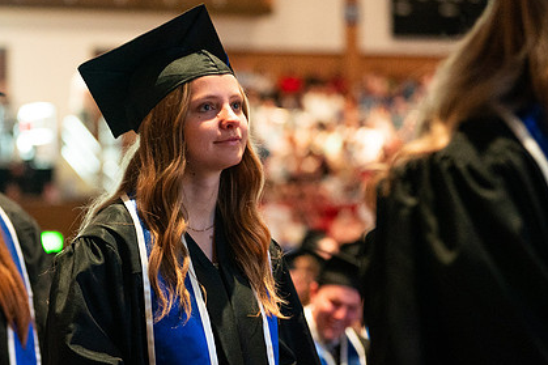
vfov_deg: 10.2
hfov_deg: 15.2
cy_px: 162
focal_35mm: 135
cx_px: 183
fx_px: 2054
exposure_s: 1/125
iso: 3200
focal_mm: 82
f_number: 2.8
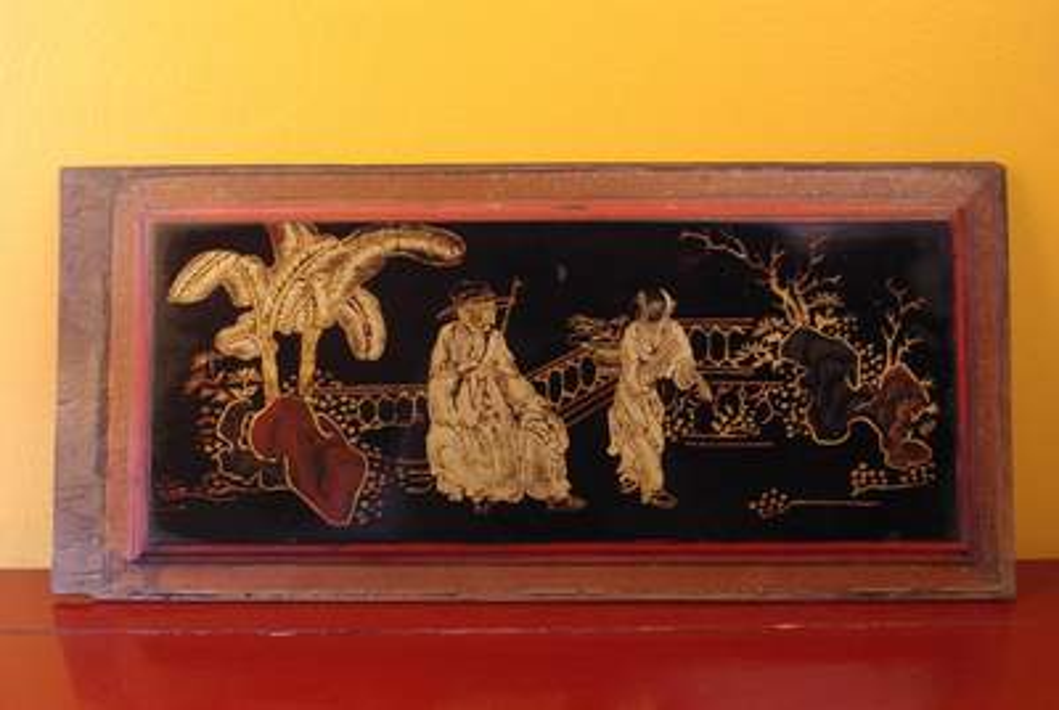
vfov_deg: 32.0
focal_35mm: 42
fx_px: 1237
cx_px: 530
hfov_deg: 46.3
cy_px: 355
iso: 1600
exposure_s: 1/20
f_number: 5.6
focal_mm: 28.13
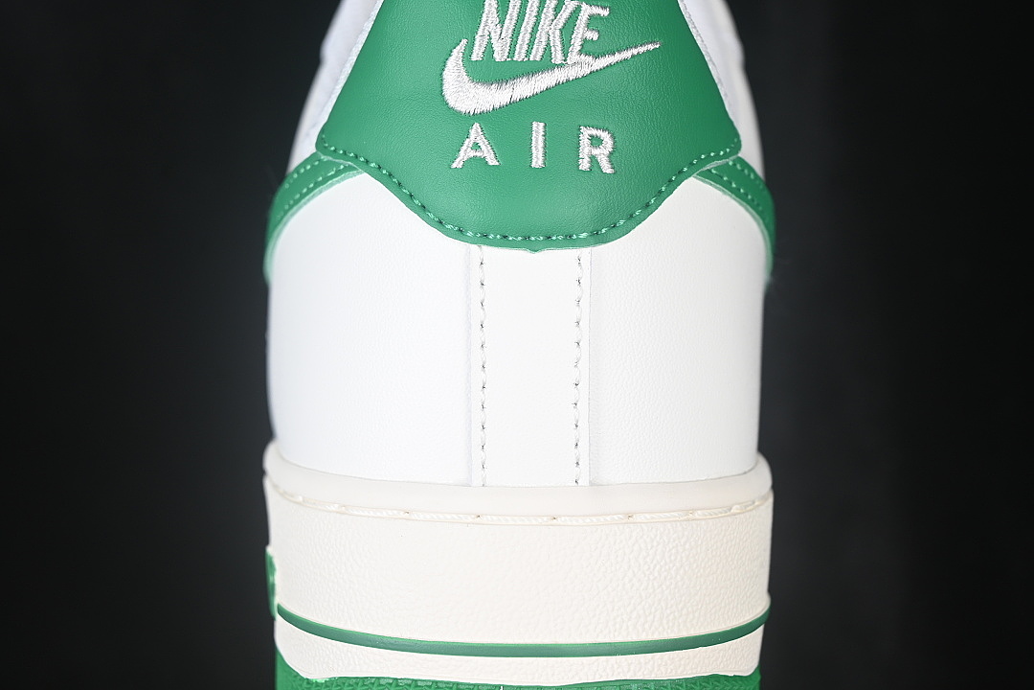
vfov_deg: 18.2
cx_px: 517
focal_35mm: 75
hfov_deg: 27.0
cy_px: 345
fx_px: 2154
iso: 160
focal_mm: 50
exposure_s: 1/80
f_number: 7.1
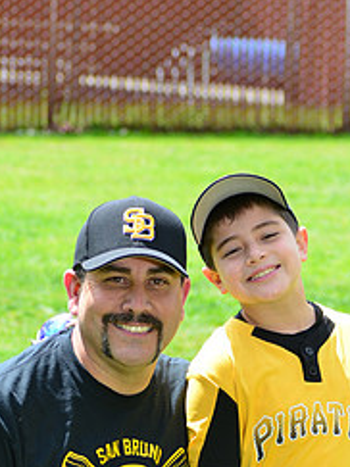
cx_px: 191
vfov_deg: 7.4
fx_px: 3589
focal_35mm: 266
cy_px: 540
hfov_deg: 5.6
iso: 200
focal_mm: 116
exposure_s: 1/200
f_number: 8
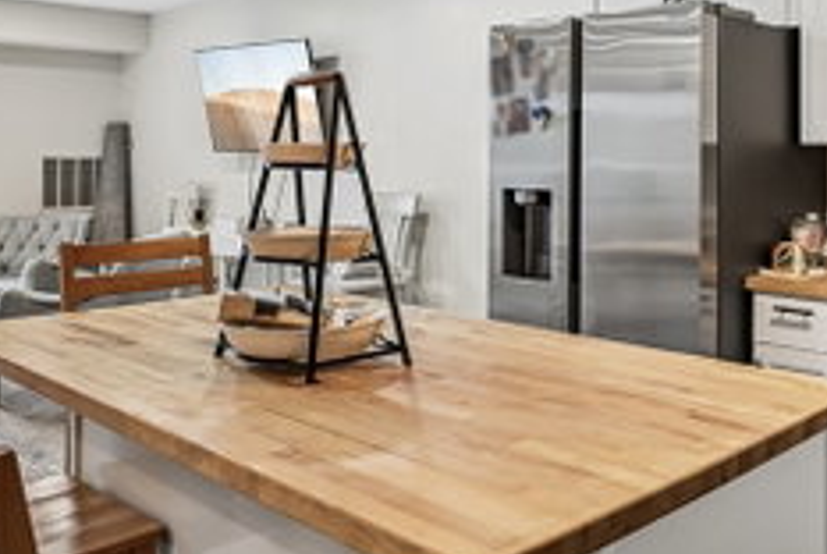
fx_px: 851
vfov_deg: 35.4
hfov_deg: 50.2
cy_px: 149
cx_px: 598
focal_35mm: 37
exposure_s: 1/13
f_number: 8
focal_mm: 18
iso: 400
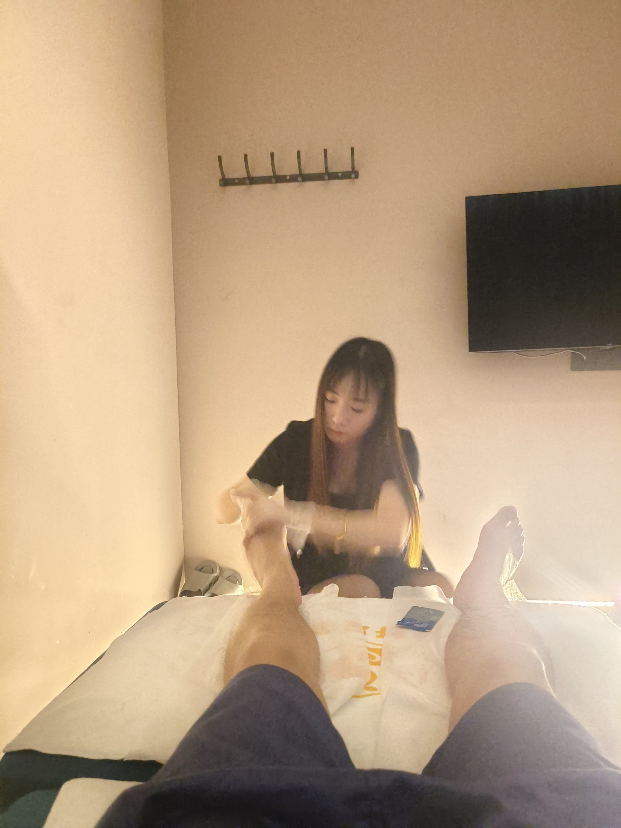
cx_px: 310
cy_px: 414
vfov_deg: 73.9
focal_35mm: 23
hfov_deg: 58.9
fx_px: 550
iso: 14831
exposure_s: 1/5
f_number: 1.75
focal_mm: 5.5
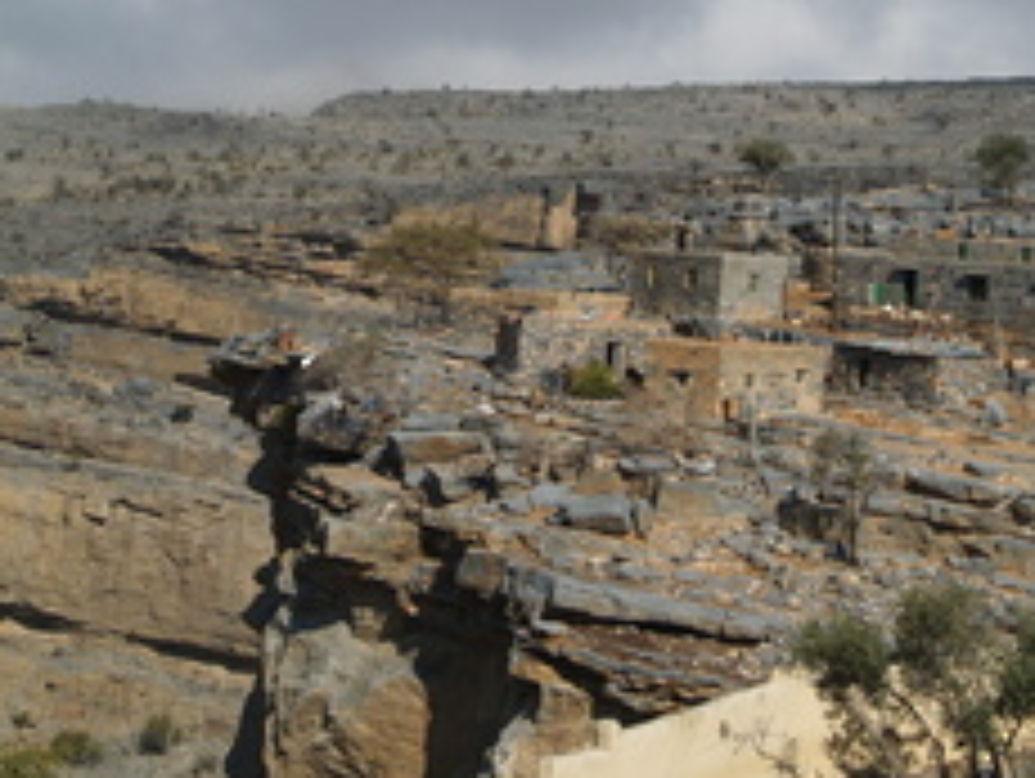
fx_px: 4101
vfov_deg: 10.8
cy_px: 236
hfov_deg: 14.4
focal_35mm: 137
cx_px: 572
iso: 100
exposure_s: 1/320
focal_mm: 45
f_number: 10
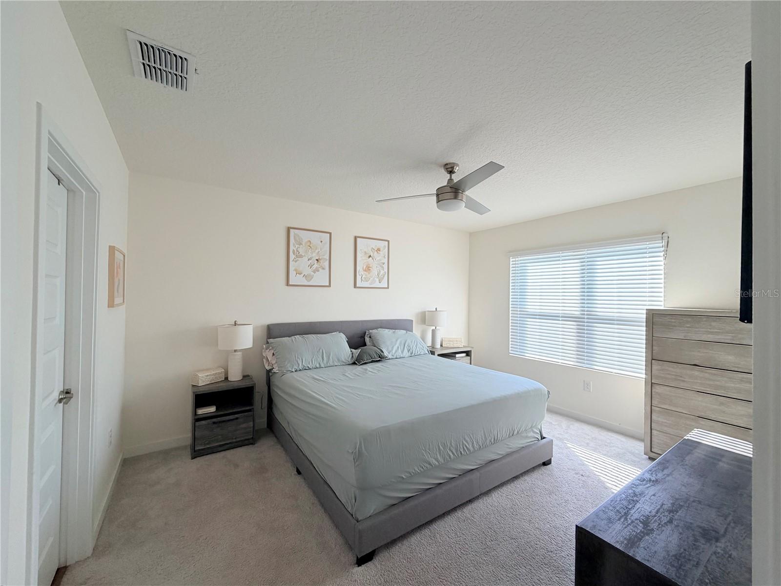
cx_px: 390
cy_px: 293
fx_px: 316
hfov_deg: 102.1
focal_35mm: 14
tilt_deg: +0.2
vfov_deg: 85.7
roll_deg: -1.0
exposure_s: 1/120
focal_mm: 2.22
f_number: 2.2
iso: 125
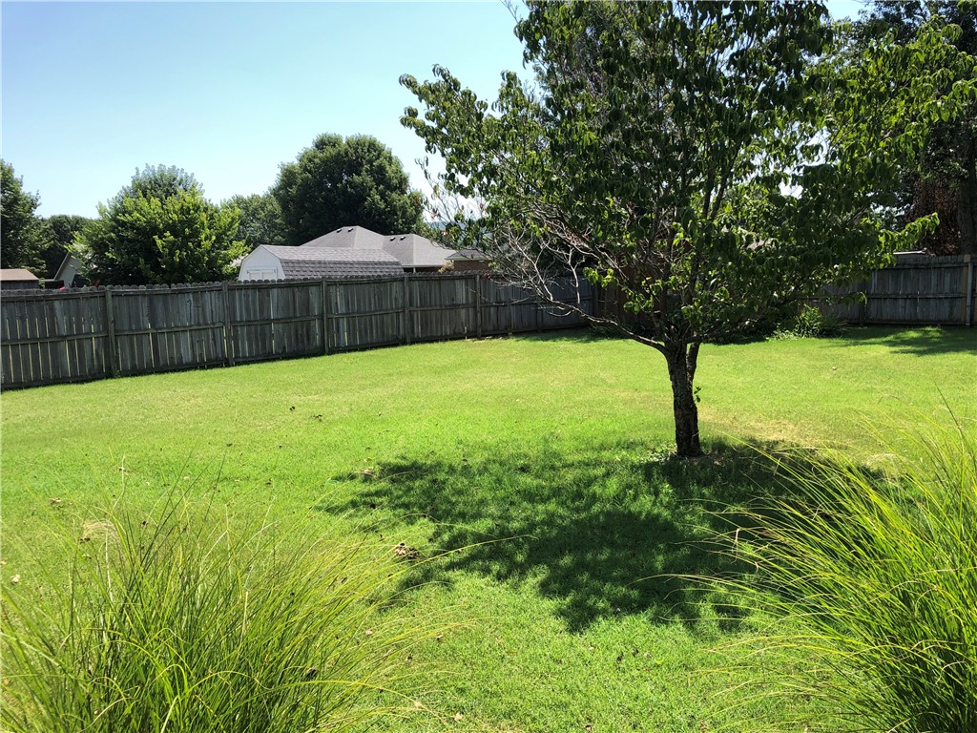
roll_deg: -0.3
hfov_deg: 63.4
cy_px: 366
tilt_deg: -6.2
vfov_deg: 49.7
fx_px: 790
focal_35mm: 28
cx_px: 488
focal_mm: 3.99
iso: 20
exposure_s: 1/952
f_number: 1.8
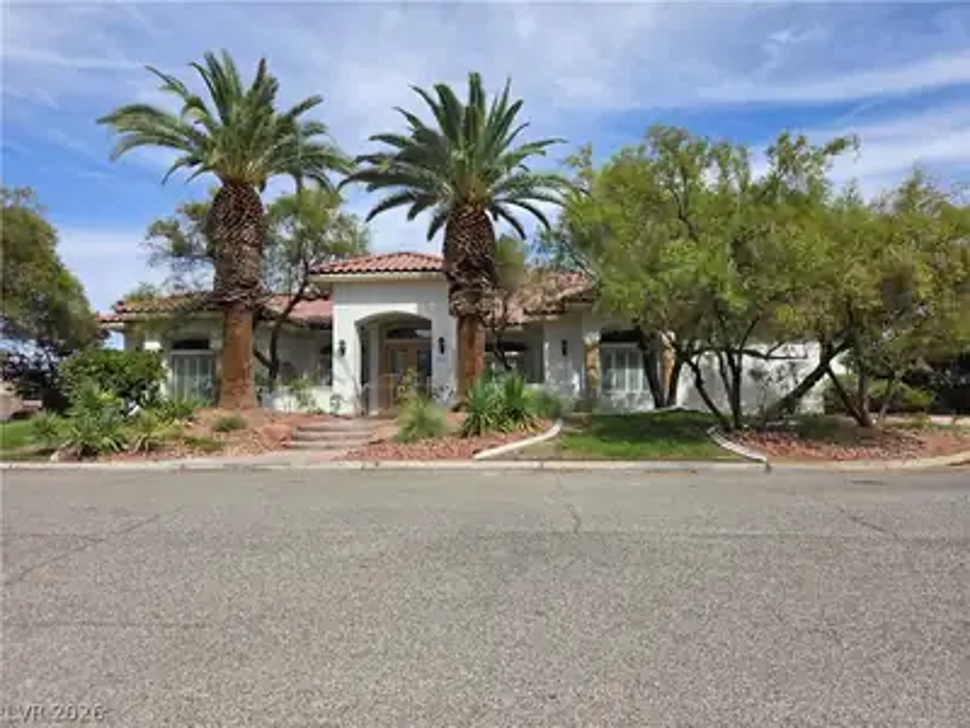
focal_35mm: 23
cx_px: 485
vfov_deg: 58.9
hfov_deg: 73.9
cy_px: 364
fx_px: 644
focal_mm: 5.4
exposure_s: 1/4268
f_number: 1.8
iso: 80
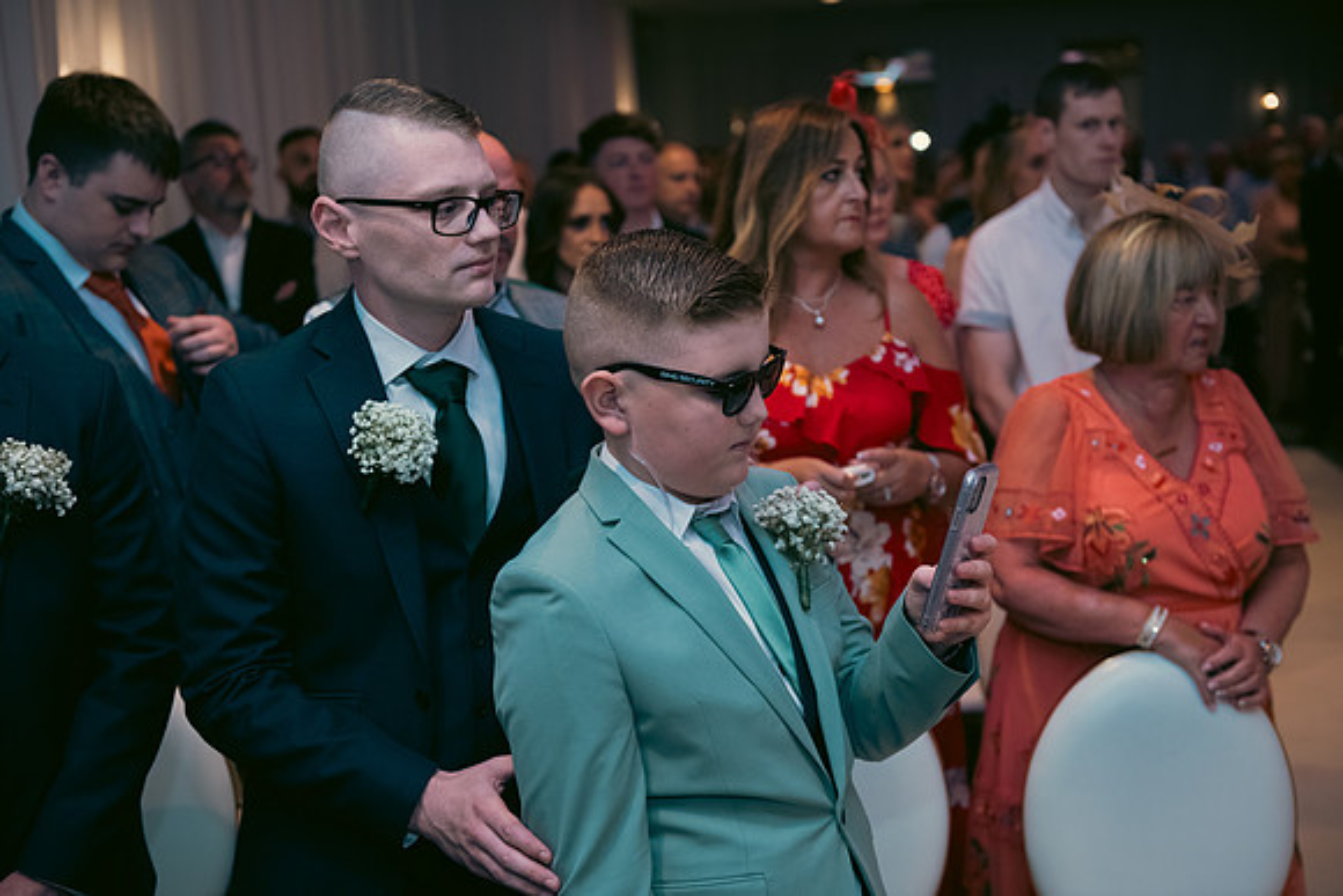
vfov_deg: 28.1
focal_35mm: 48
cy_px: 448
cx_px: 672
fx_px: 1791
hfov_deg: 41.1
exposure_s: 1/160
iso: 800
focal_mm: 48
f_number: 3.5
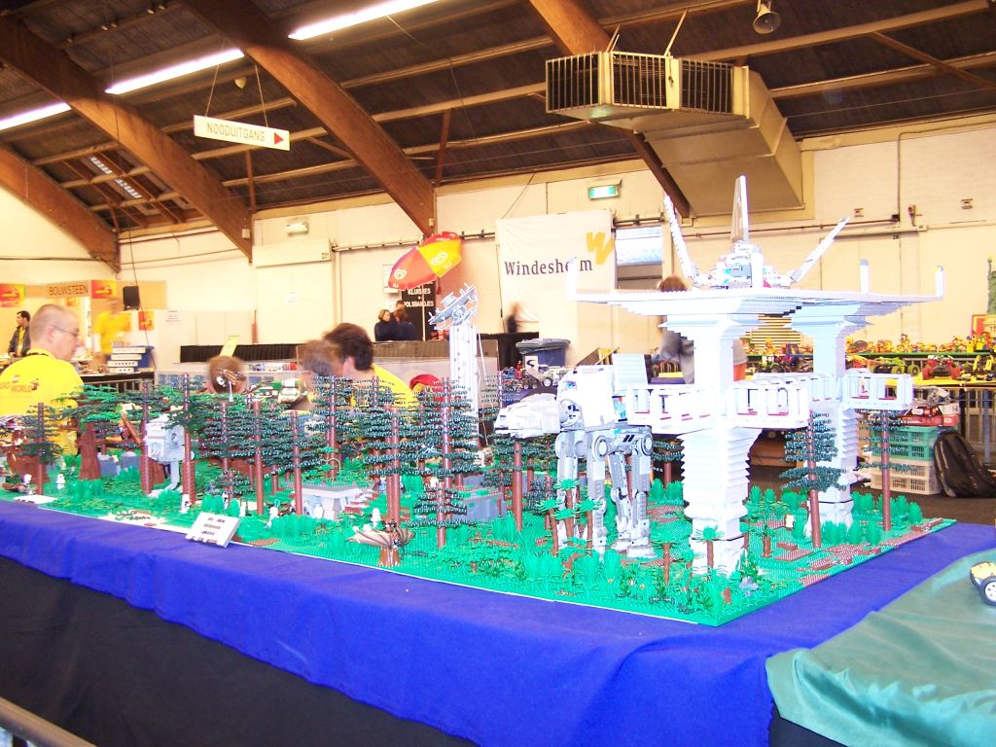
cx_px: 498
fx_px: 1093
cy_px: 374
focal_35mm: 38
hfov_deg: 49.0
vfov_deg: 37.7
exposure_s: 1/4
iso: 140
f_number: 2.8
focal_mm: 6.3
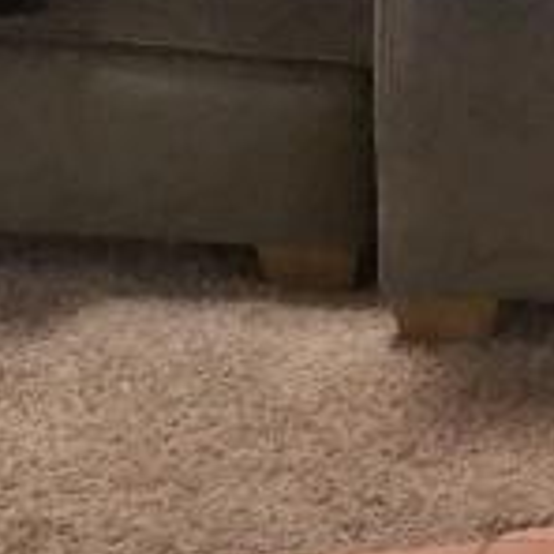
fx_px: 3205
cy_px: -685
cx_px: 1366
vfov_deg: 9.1
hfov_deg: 8.9
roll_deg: -2.7
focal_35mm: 177
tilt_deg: -2.2
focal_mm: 4.15
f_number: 2.2
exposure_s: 1/30
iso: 32
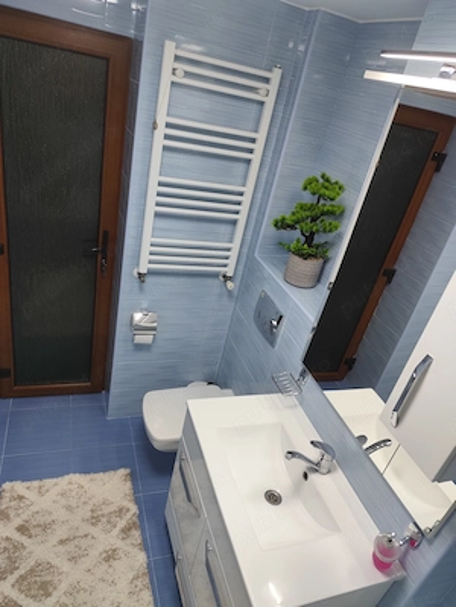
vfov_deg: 73.9
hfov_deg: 58.9
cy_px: 304
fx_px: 404
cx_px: 228
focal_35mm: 23
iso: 200
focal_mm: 6.19
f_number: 1.65
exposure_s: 1/100
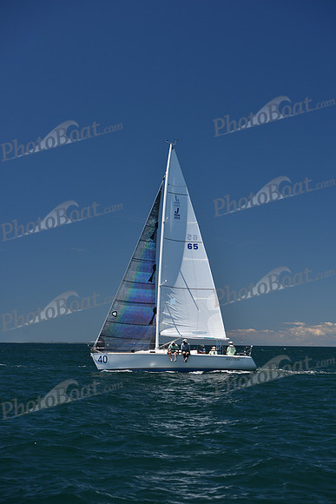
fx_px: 1189
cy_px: 252
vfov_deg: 23.9
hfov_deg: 16.1
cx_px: 168
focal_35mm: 85
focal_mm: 85
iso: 250
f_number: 5.6
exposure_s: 1/800
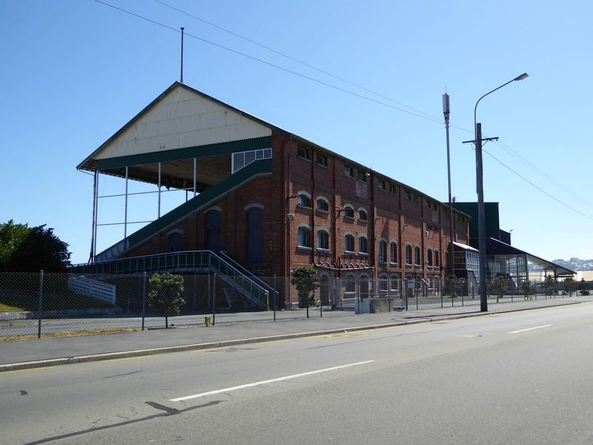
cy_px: 222
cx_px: 296
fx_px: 617
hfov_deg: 51.4
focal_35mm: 36
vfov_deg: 39.7
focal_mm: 6.3
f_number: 3.7
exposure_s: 1/800
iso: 80
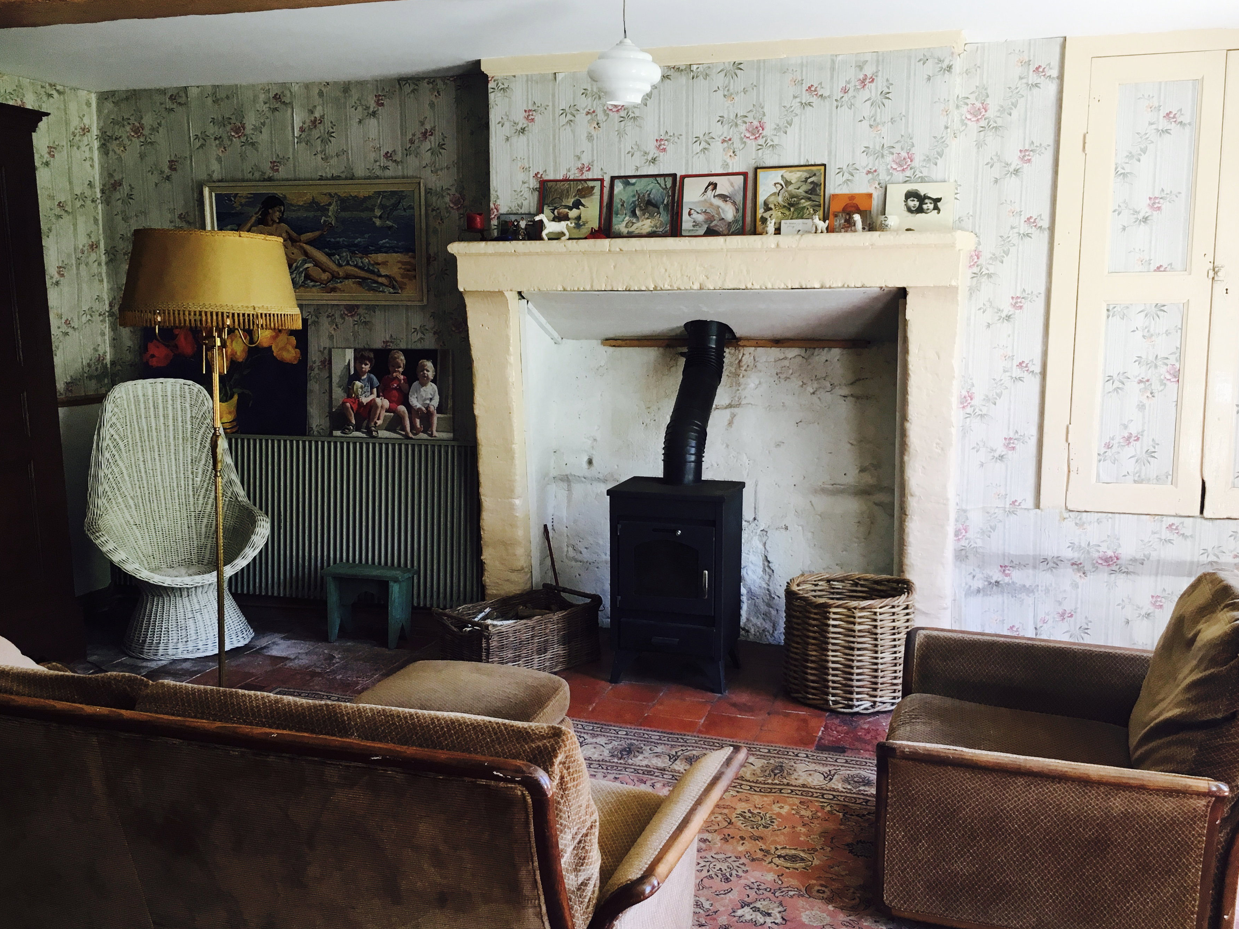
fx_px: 1181
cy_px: 493
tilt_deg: -7.7
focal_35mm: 33
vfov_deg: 42.9
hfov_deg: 55.3
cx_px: 591
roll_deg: +0.4
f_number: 2.2
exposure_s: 1/33
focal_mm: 4.15
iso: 40
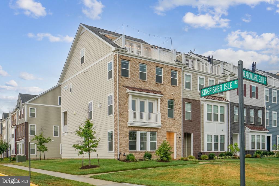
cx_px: 140
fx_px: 271
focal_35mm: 35
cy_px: 93
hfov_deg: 54.4
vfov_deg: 37.9
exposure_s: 1/50
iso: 800
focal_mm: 35
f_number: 9
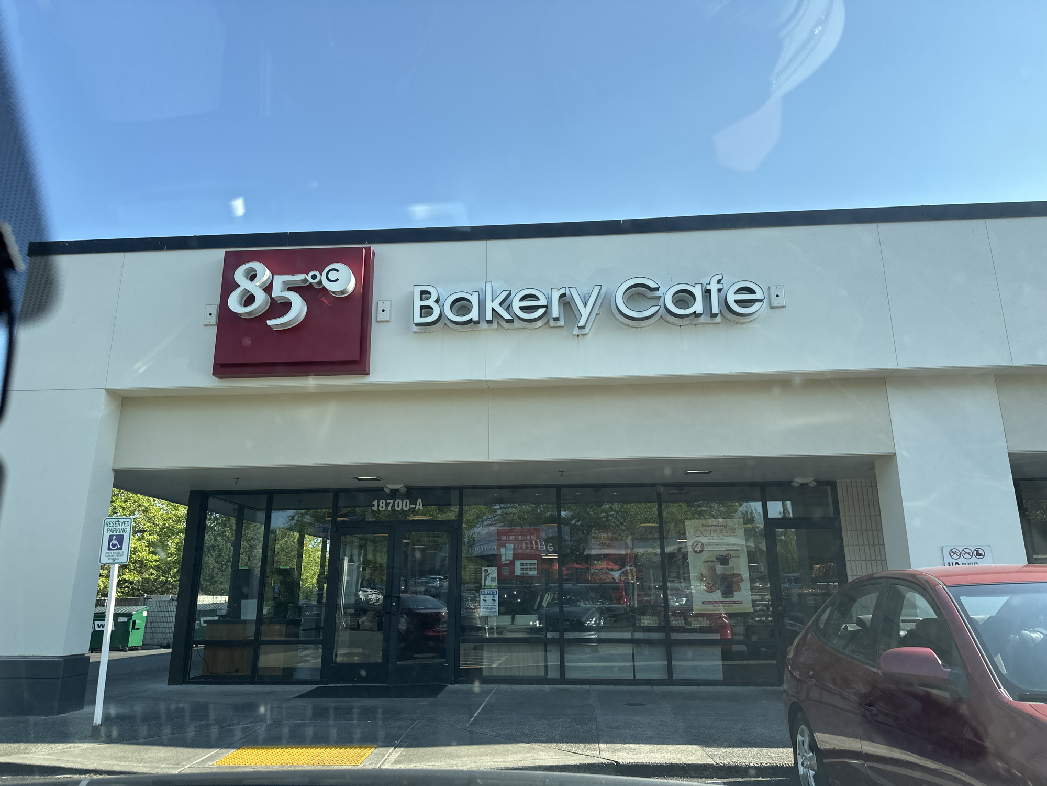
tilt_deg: +15.6
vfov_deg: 56.8
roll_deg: -0.5
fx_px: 726
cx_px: 524
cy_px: 393
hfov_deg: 71.6
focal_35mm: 24
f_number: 1.78
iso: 80
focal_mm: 6.86
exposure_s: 1/1916
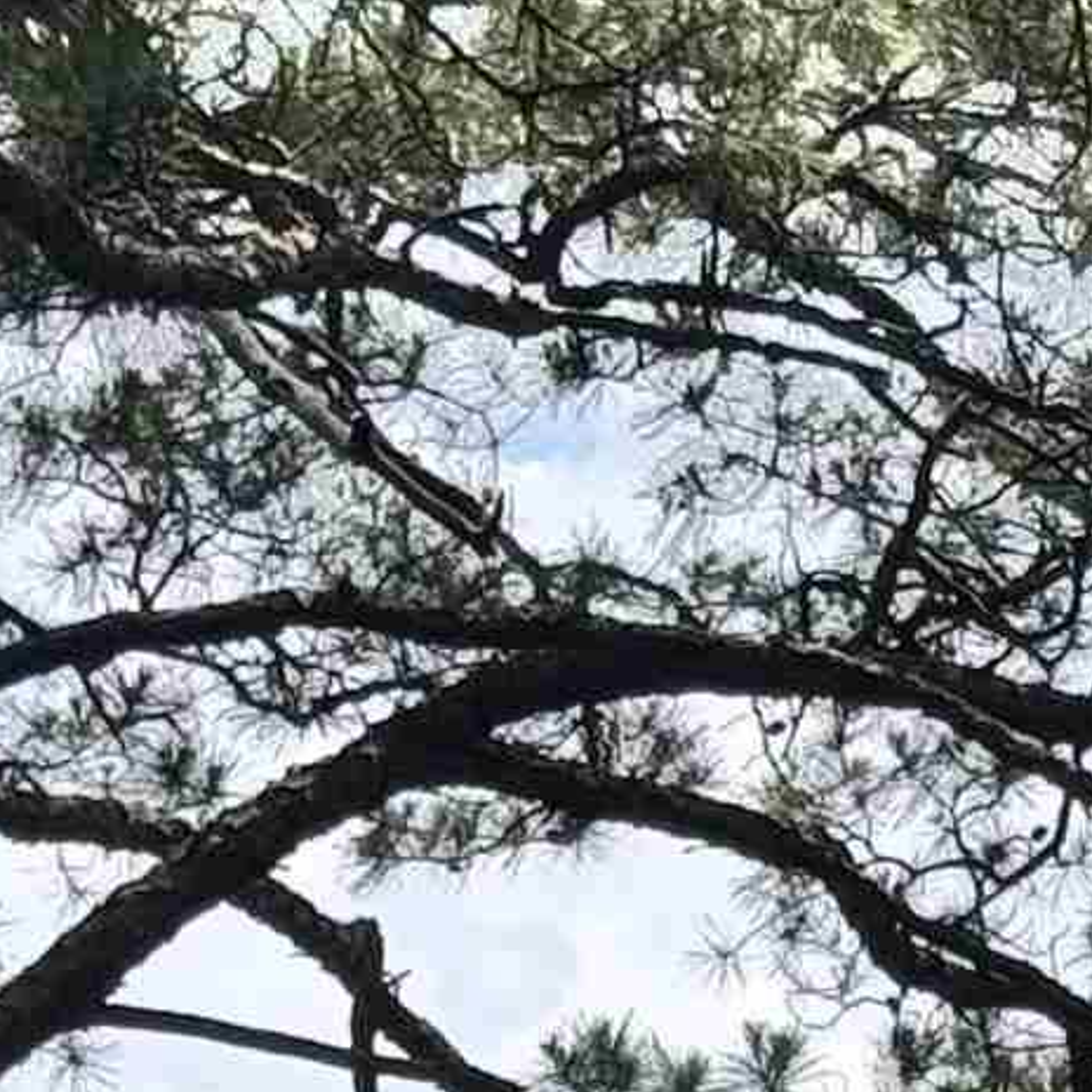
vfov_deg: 6.0
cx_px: 1292
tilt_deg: +4.0
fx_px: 10029
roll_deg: +1.7
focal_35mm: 281
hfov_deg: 6.2
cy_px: 2626
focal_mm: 6.76
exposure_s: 1/4049
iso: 64
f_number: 1.78
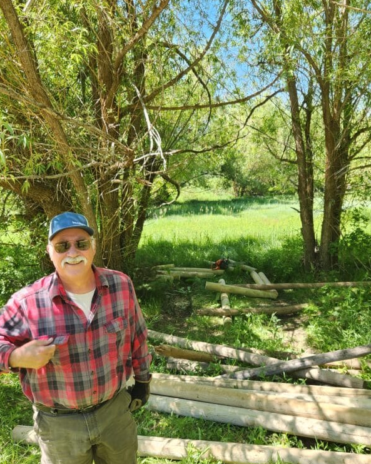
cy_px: 229
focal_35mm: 31
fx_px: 426
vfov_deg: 57.2
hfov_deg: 46.9
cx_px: 218
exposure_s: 1/180
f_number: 1.8
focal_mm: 5.4
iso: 20
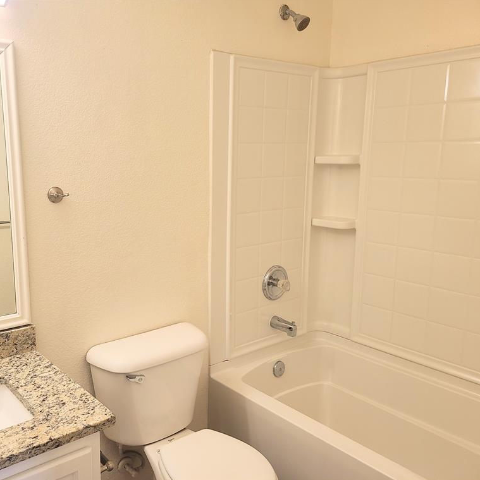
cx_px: 171
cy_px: 242
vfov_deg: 52.5
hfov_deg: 51.8
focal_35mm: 31
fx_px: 486
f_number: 1.8
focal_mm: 5.4
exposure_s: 1/60
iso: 50
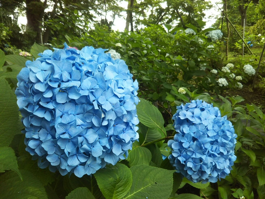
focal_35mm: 30
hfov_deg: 60.0
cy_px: 100
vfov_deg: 46.8
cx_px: 132
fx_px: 230
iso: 64
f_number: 2.2
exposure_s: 1/120
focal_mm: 4
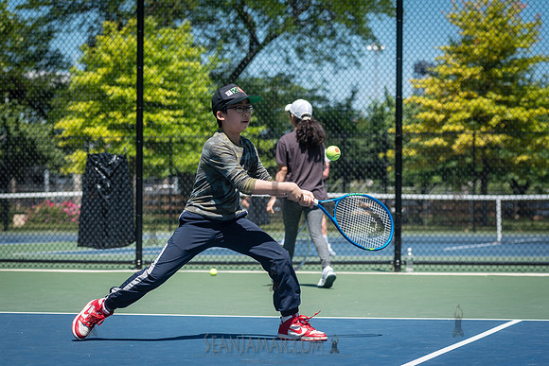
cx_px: 229
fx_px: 1936
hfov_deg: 16.1
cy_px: 171
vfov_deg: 10.8
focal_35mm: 127
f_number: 4.5
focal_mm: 100
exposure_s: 1/1250
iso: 200
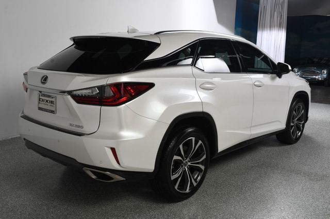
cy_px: 110
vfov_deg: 36.8
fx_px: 330
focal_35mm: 36
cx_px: 165
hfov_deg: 53.2
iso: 100
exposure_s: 1/160
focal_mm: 24
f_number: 11
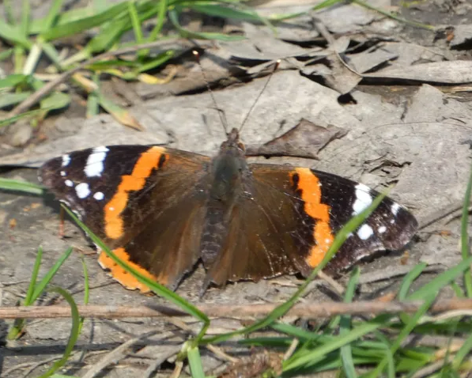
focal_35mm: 894
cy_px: 189
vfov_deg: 1.7
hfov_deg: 2.2
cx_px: 239
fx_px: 12493
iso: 200
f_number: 5.6
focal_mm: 153.1
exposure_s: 1/125
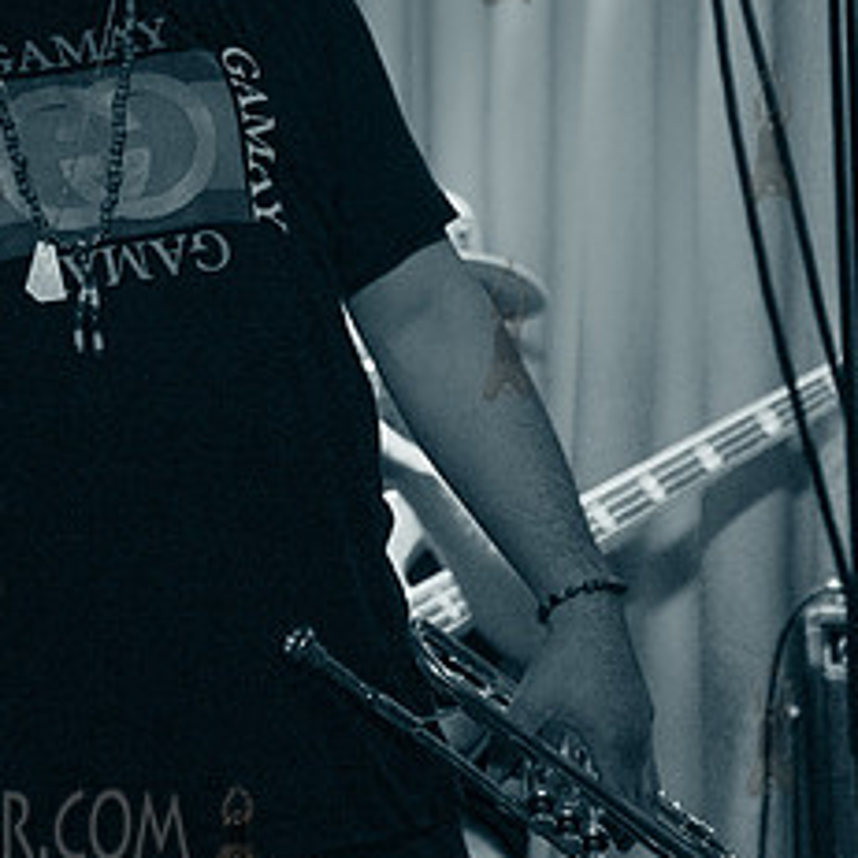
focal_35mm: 146
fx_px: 4094
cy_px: 130
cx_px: 87
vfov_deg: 11.9
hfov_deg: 11.9
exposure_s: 1/400
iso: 4000
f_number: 2.8
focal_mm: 62
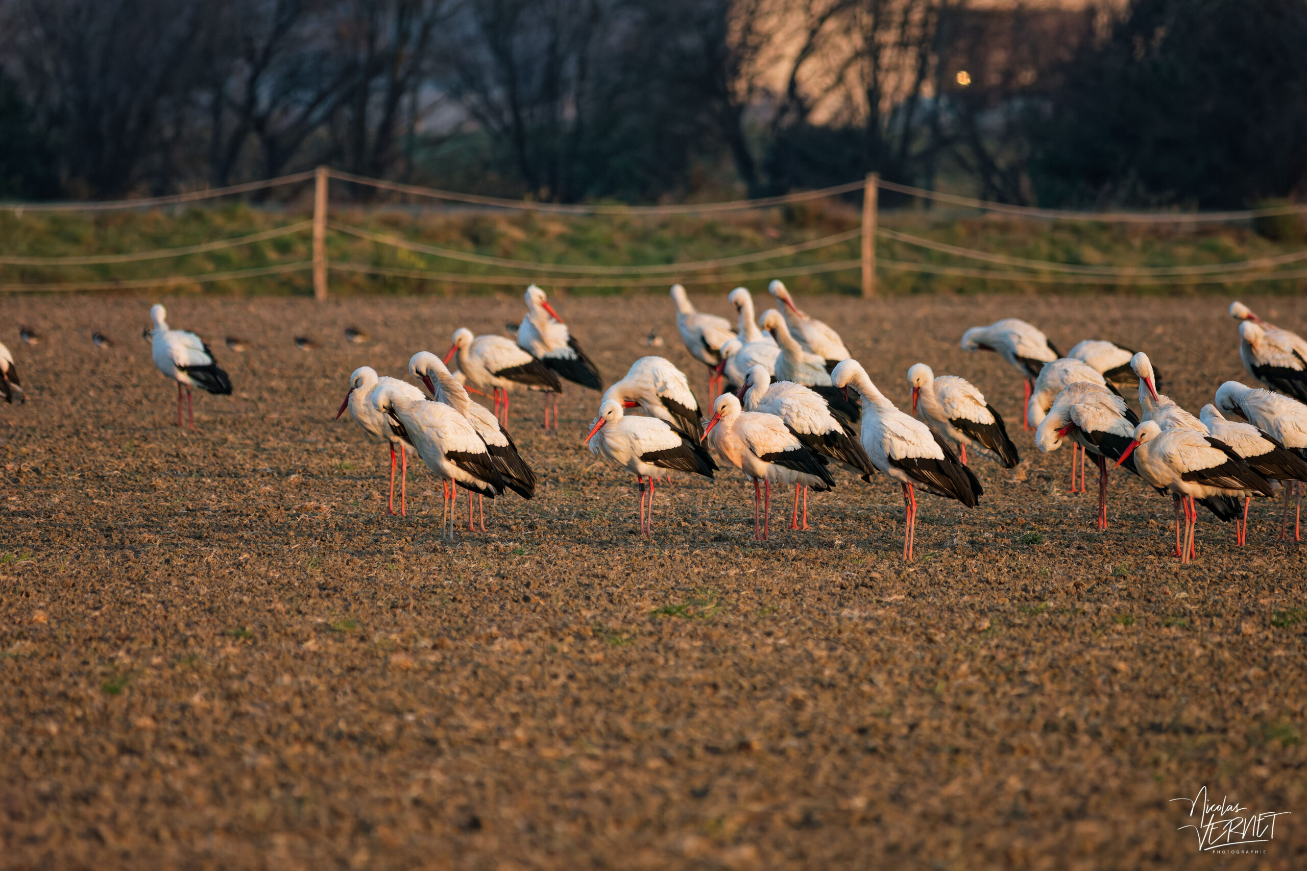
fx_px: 27224
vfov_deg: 1.8
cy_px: 436
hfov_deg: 2.8
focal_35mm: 750
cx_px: 654
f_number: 6.3
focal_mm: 500
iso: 5000
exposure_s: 1/4000
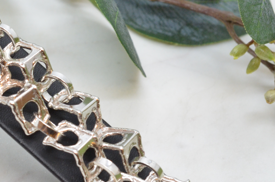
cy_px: 72
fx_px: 1090
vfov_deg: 9.5
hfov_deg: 14.1
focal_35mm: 143
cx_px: -21
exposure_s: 1/125
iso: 1000
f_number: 9
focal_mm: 40
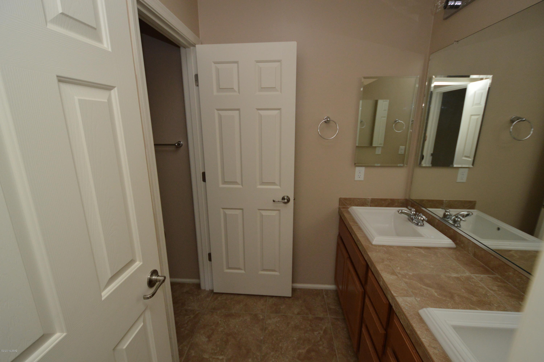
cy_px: 181
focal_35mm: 15
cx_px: 272
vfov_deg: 77.2
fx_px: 226
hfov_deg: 100.4
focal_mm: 10
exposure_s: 1/60
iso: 1100
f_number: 3.5
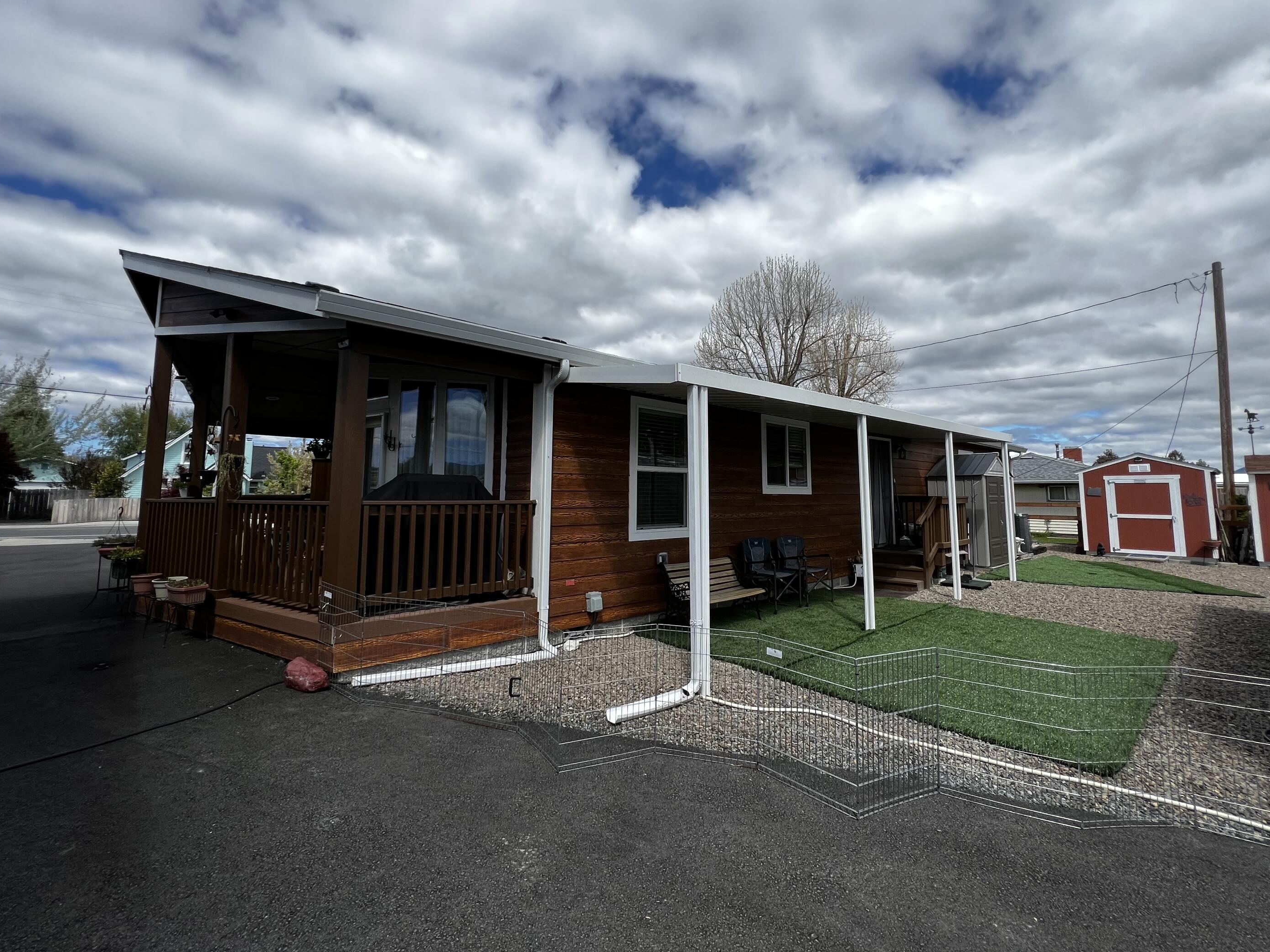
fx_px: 514
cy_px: 440
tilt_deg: +5.9
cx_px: 640
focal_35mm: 14
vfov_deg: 85.5
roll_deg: -0.2
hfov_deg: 102.1
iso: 32
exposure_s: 1/2179
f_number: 1.8
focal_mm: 1.57
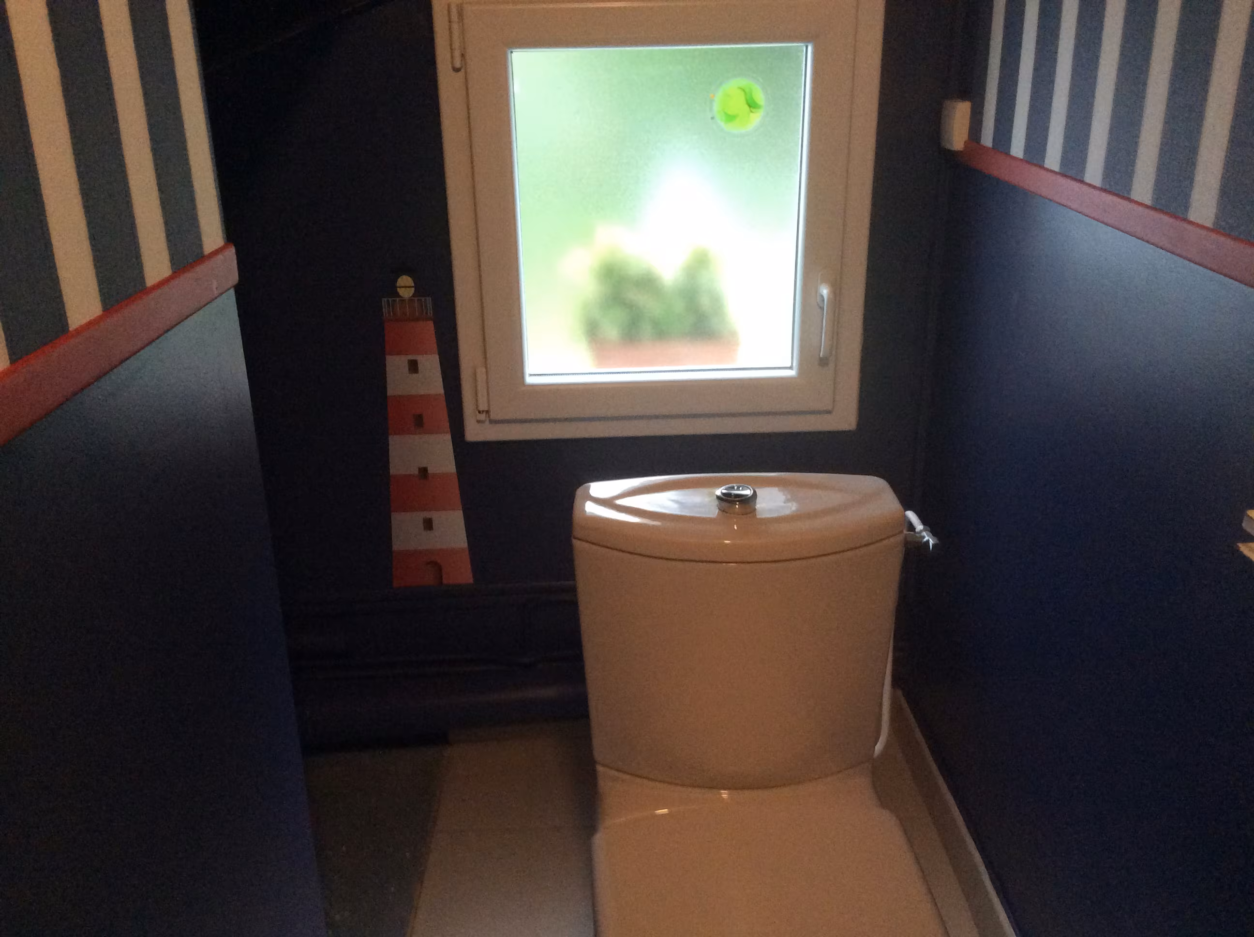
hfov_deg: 56.9
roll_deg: +3.1
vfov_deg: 44.1
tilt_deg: -22.9
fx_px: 1158
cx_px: 627
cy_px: 468
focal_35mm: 32
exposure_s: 1/17
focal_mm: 3.3
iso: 250
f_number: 2.4
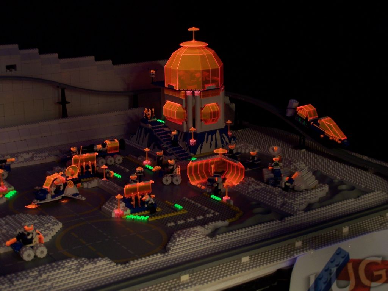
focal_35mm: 59
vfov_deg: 24.8
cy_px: 146
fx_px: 661
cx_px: 194
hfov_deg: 32.7
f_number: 3.1
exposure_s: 1/2
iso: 80
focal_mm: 9.8
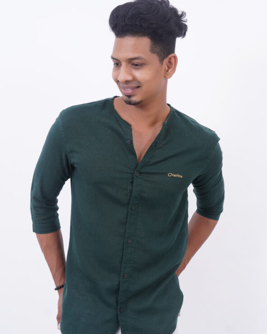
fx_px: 559
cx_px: 132
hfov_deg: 26.9
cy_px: 172
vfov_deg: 33.3
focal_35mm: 57
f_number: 8
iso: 200
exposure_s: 1/100
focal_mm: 33
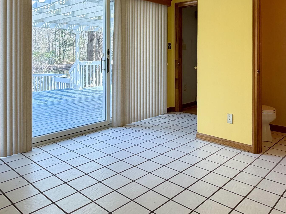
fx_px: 256
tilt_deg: +0.5
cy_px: 56
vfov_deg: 44.1
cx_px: 159
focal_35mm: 31
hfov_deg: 58.2
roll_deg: +0.1
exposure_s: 1/120
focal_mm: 2.22
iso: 64
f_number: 2.2
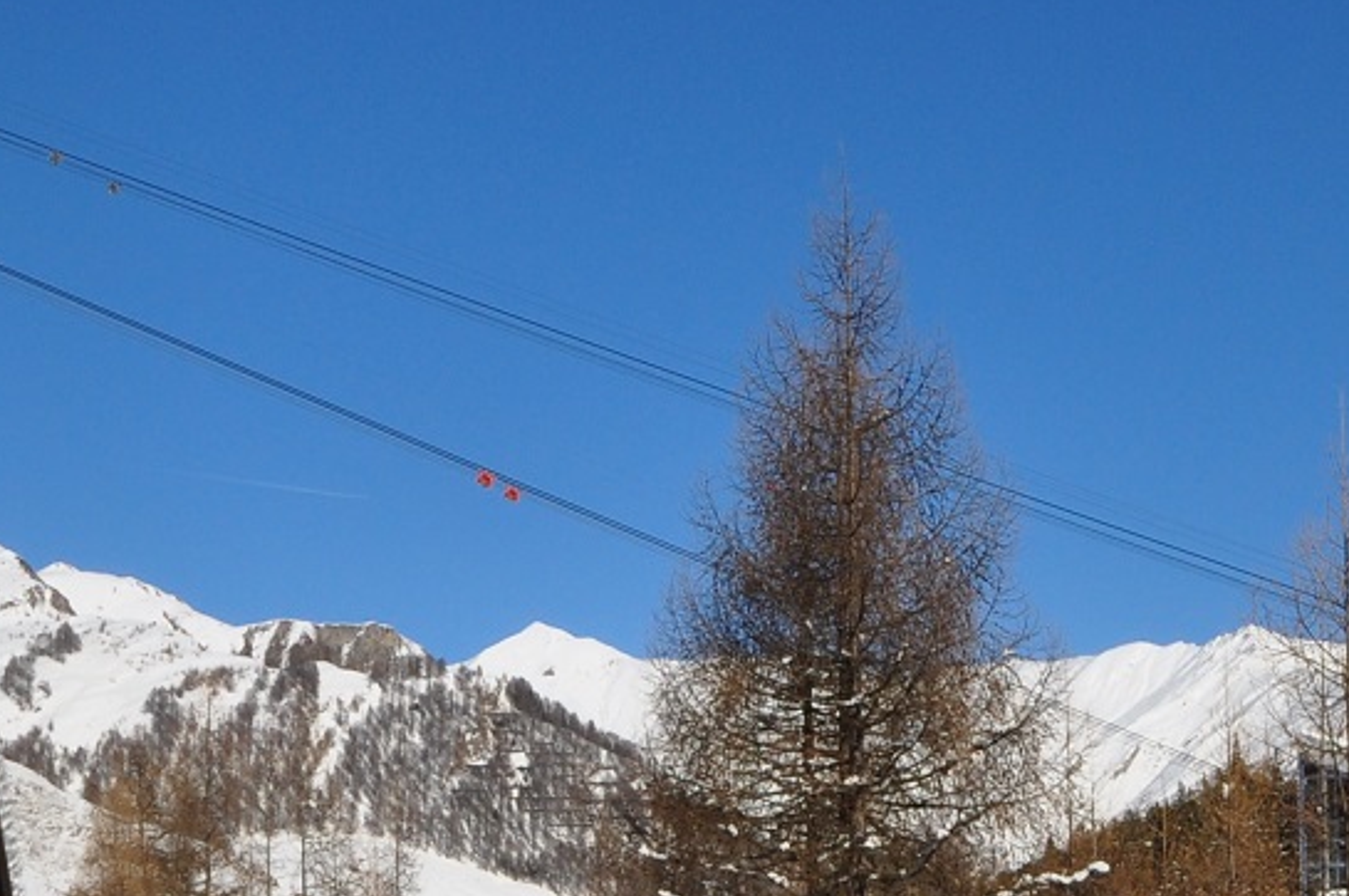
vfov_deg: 13.7
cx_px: 926
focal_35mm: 99
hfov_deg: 20.5
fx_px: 3705
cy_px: 816
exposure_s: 1/200
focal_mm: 20
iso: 200
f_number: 18
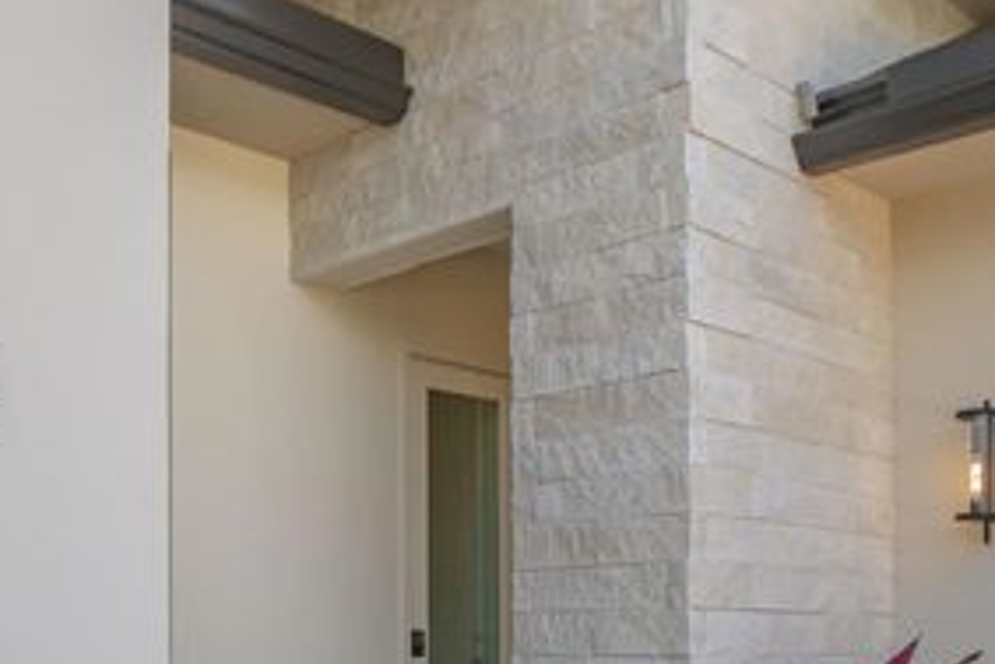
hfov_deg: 43.8
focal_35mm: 44
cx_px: 341
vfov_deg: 29.1
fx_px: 1220
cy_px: 606
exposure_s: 1/1000
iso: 320
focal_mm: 13
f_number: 6.3
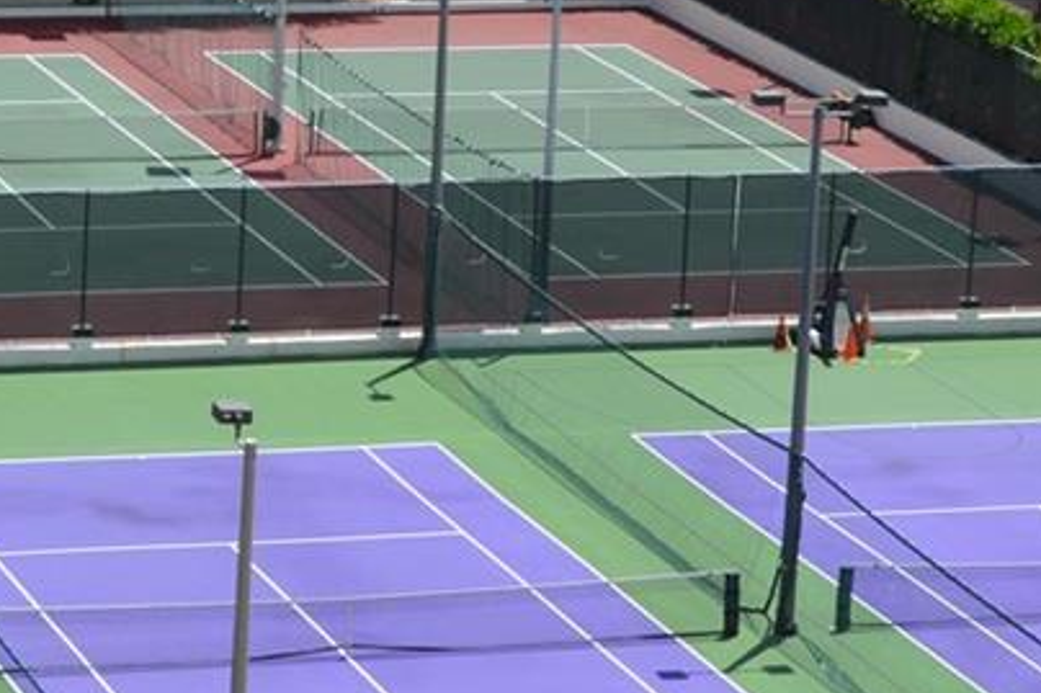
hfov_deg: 11.1
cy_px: -112
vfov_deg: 7.4
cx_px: 108
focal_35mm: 184
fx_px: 5318
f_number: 8
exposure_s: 1/250
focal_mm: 31
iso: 100
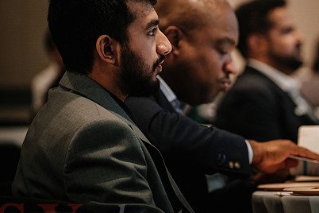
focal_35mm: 269
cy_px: 93
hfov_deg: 7.6
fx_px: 2383
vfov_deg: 5.1
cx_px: 253
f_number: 2.8
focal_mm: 110.6
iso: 800
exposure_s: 1/80
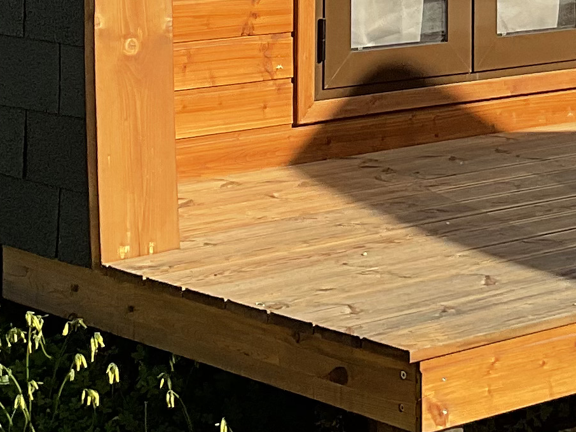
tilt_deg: +1.0
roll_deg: +0.0
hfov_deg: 15.1
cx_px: 490
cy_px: -230
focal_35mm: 129
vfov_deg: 11.0
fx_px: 2147
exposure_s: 1/1490
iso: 16
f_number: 1.8
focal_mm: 3
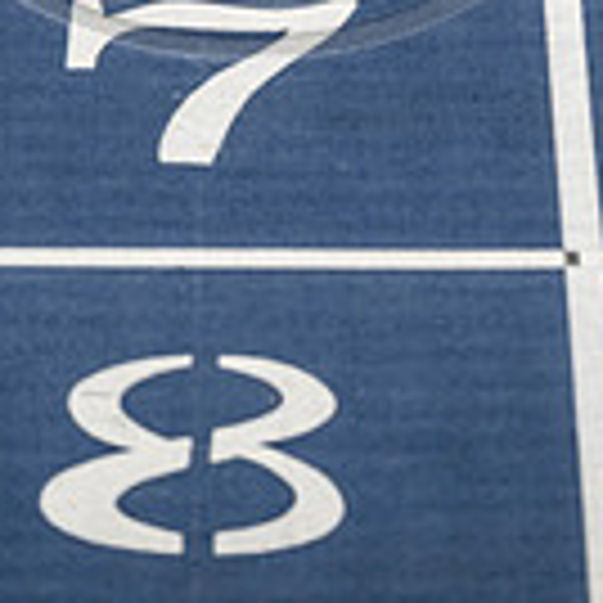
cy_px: -396
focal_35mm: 456
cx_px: 248
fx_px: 8987
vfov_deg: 3.8
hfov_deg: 3.8
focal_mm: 160
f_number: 4
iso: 200
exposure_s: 1/320
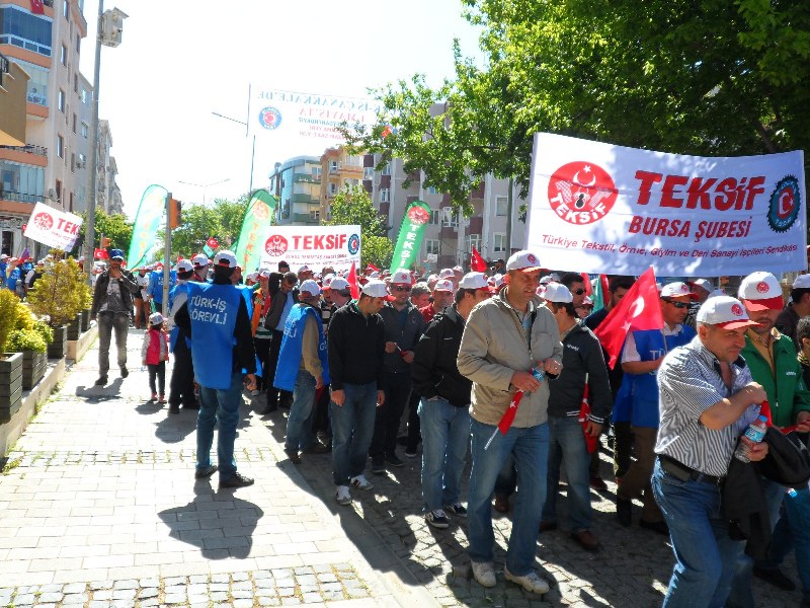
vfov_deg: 49.7
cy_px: 304
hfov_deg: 63.4
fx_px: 655
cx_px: 405
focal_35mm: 28
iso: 80
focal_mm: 4.9
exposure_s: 1/350
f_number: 3.1
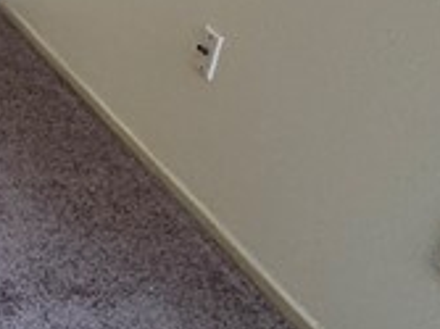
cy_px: 50
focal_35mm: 86
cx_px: -498
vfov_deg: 17.0
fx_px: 1092
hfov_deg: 16.1
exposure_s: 1/120
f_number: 2.2
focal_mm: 2.22
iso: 200
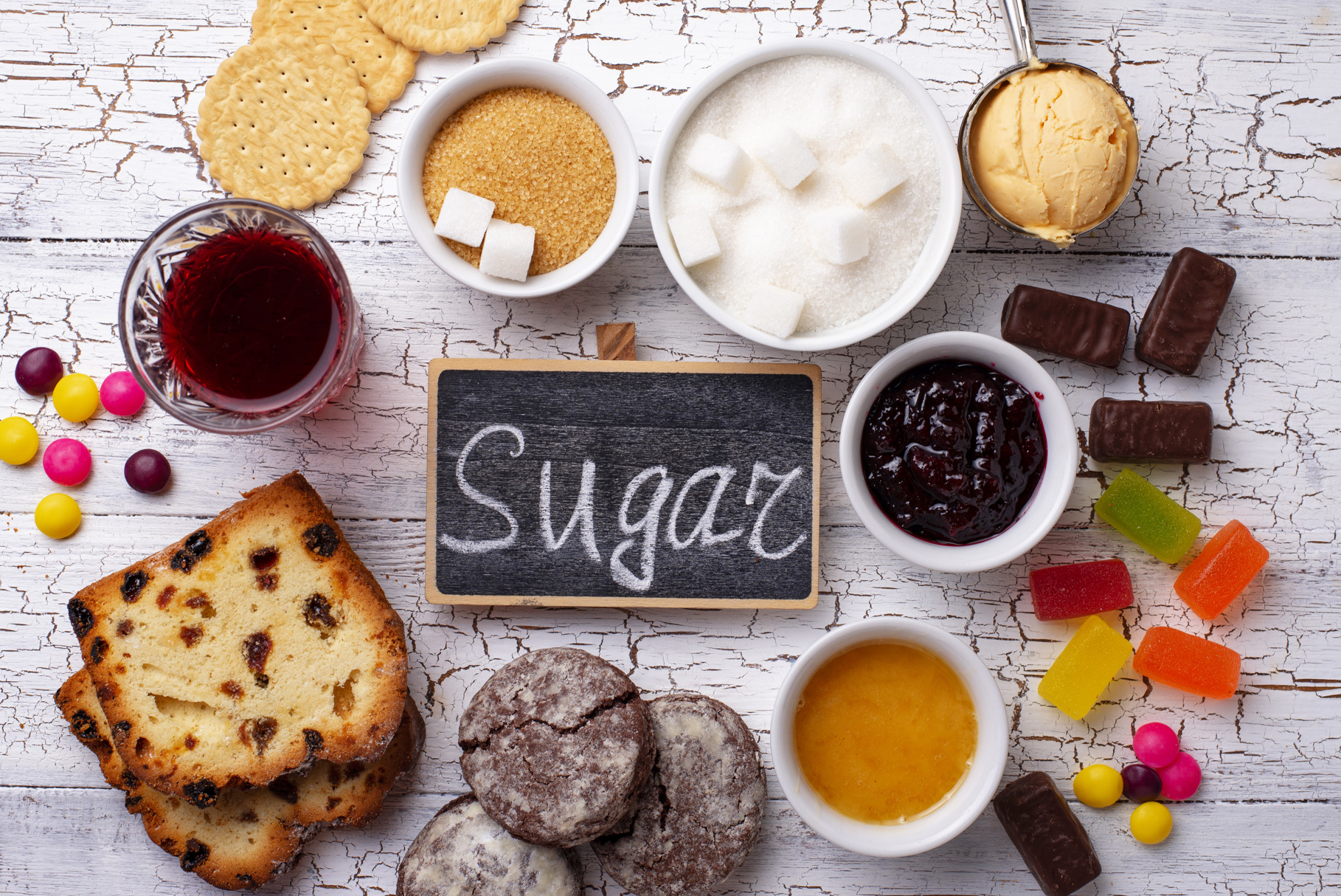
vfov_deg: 24.6
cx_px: 647
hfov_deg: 36.2
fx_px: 2050
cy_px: 425
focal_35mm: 55
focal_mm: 50
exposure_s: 1/125
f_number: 9
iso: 100
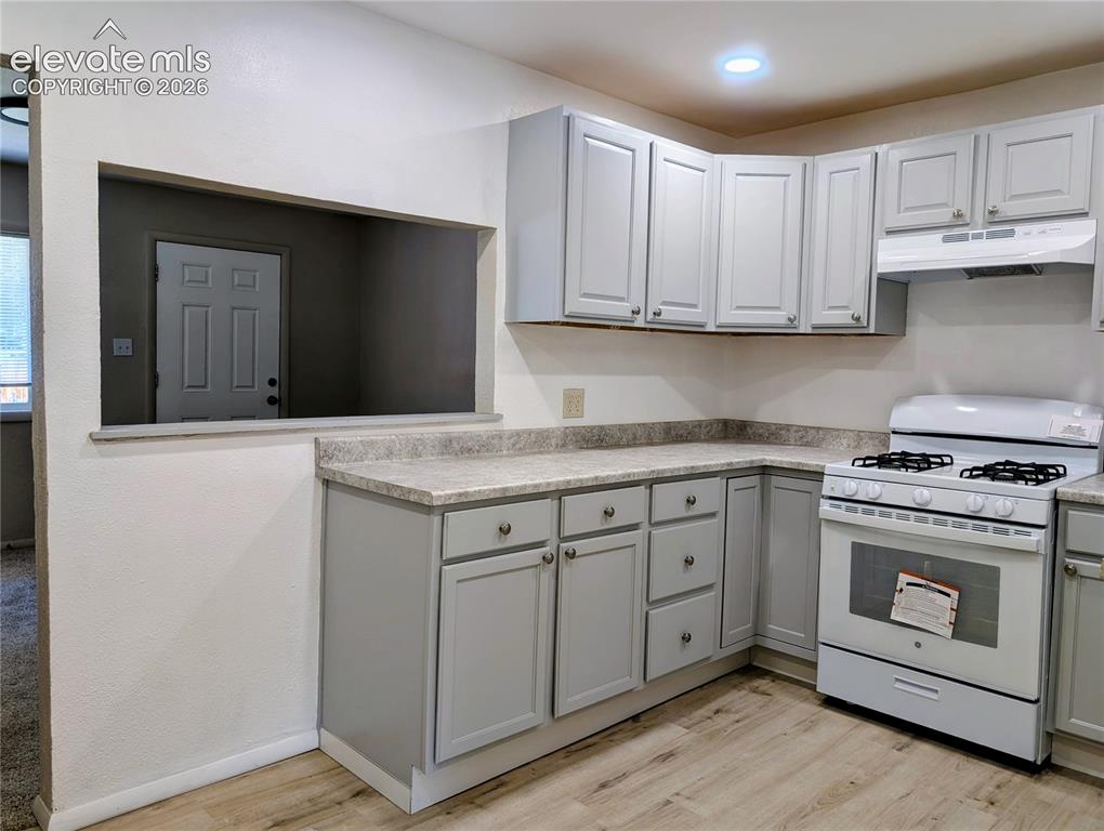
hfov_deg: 71.5
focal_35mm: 24
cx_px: 552
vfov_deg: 56.9
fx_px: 767
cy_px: 416
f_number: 1.68
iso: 24
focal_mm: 6.9
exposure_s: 1/186
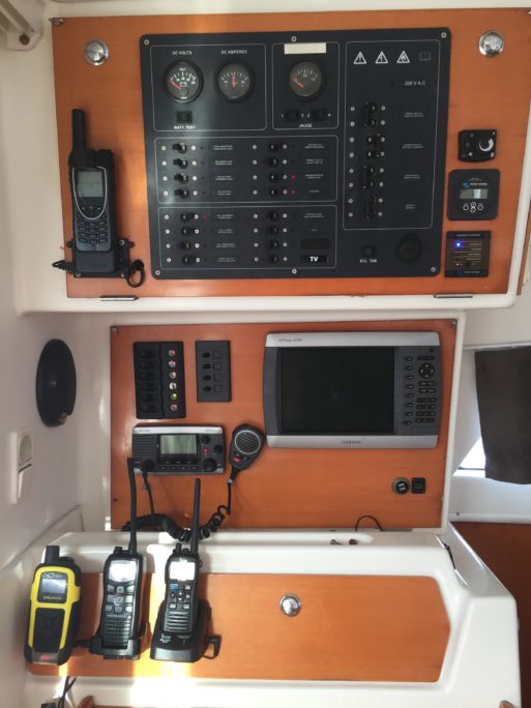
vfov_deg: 61.7
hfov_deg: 48.2
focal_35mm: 29
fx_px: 593
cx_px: 266
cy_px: 354
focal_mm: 4.15
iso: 40
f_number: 2.2
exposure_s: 1/50
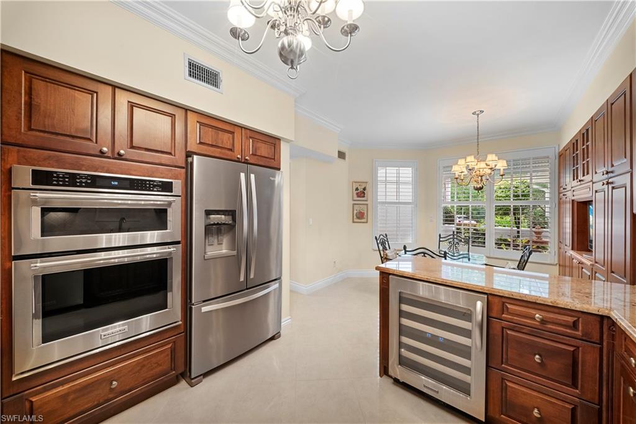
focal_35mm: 12
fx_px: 212
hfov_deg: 112.6
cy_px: 212
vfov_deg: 90.0
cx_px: 318
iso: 2000
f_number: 11
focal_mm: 12
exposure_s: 1/8
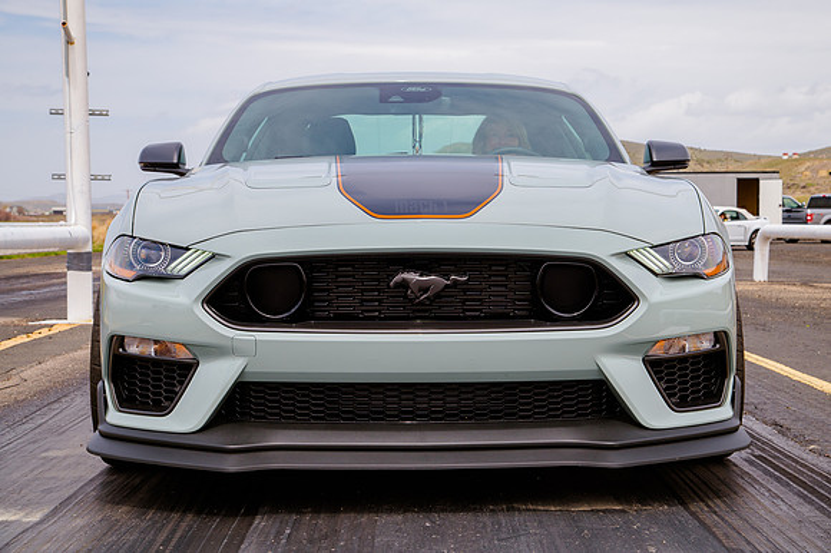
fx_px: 1600
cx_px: 443
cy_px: 276
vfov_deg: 19.6
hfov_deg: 29.1
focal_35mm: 69
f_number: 11
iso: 200
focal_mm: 65
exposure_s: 1/200
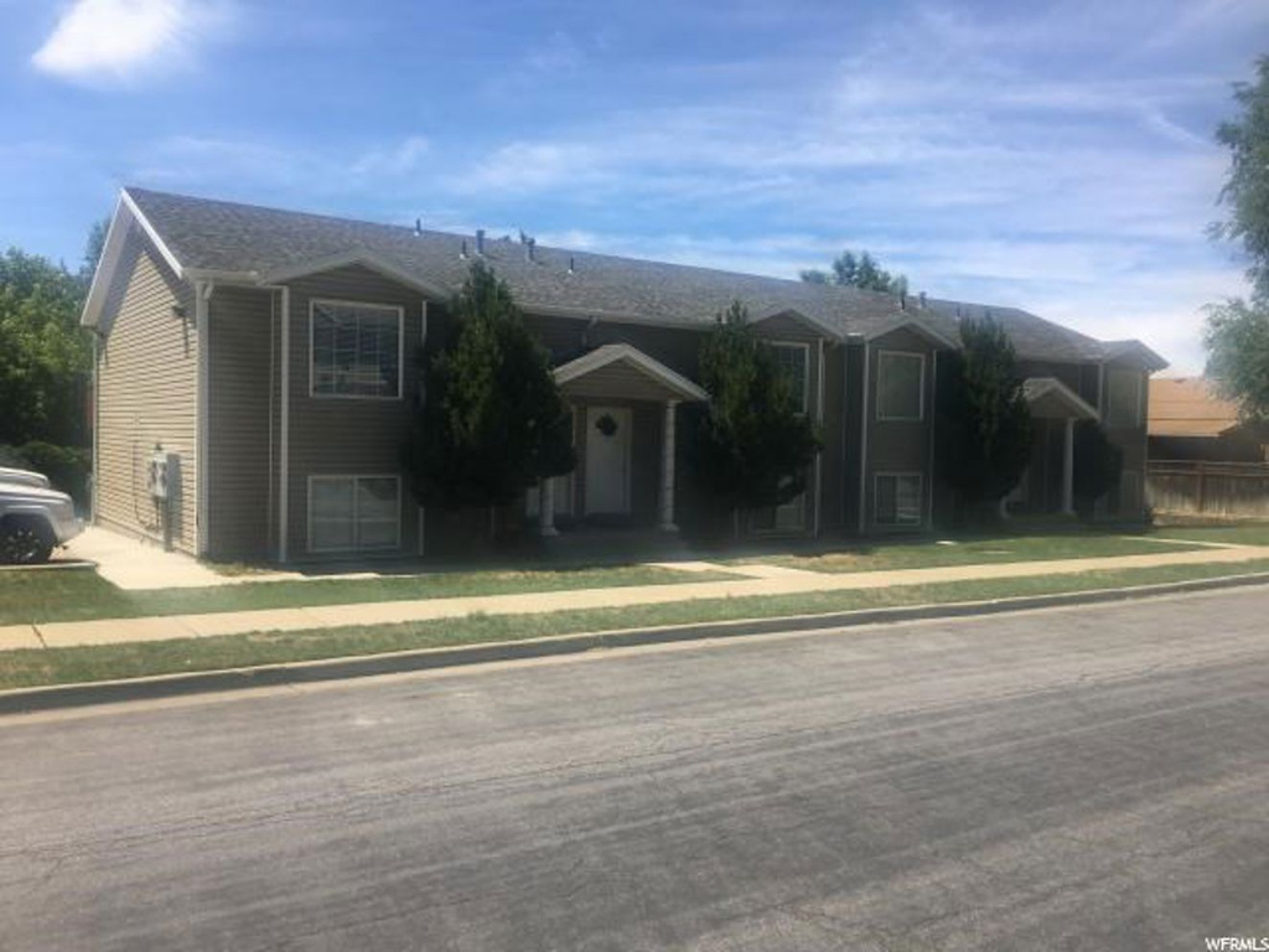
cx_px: 634
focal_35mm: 29
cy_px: 476
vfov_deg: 48.2
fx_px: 1063
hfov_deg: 61.7
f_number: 2.2
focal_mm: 4.15
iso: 25
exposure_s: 1/1508
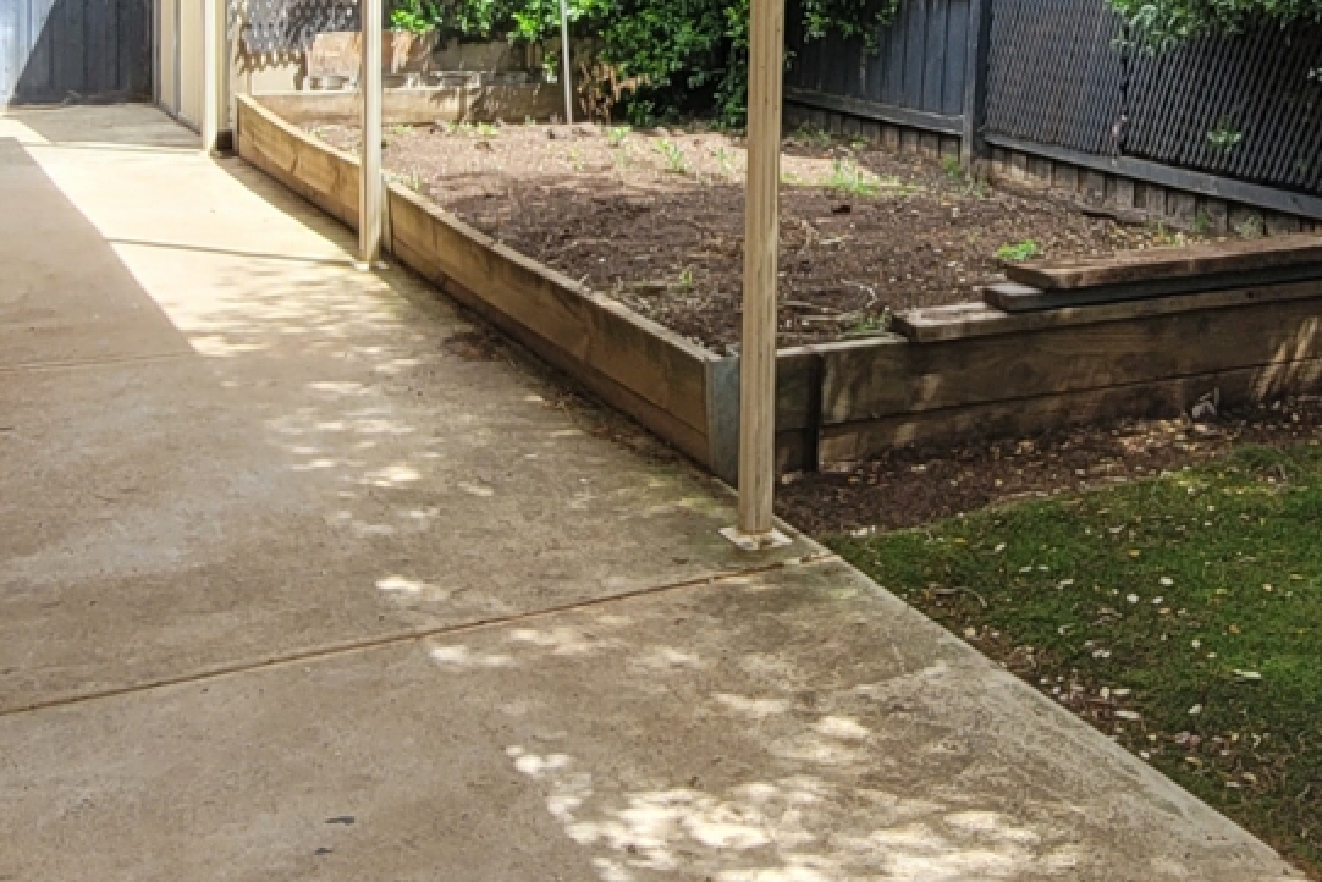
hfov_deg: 41.0
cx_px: 745
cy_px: 81
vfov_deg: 27.1
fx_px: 1763
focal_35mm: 48
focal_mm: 1.74
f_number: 2.2
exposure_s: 1/474
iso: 40
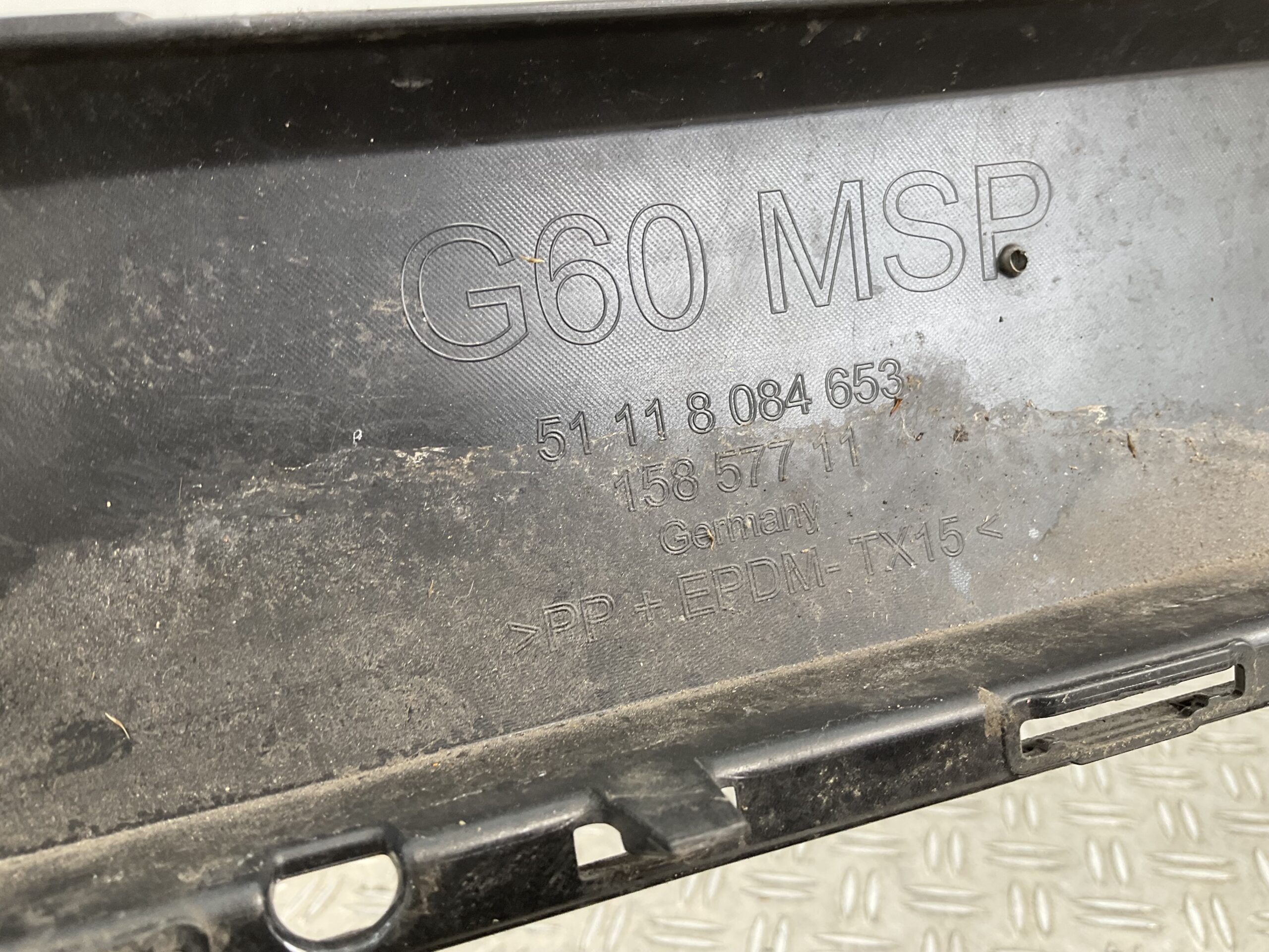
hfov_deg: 61.7
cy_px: 476
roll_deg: +4.2
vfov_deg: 48.2
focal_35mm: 29
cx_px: 634
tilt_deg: -17.9
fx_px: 1063
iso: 40
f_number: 1.8
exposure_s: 1/100
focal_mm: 3
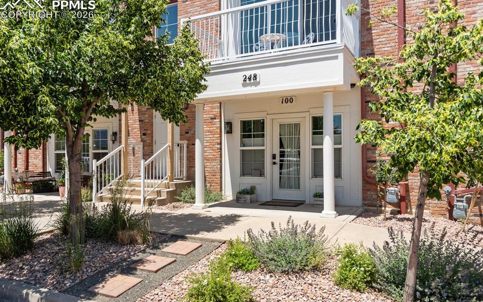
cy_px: 156
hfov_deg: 70.4
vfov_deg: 47.6
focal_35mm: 26
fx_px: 342
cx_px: 246
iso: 1250
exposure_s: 1/4000
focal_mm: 25
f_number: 5.6
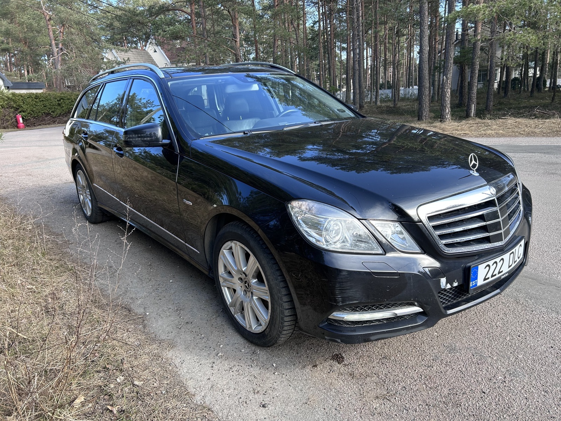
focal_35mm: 26
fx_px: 421
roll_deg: +2.8
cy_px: 210
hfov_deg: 67.3
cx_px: 280
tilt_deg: -16.3
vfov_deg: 53.1
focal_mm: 5.7
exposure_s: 1/558
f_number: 1.5
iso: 50
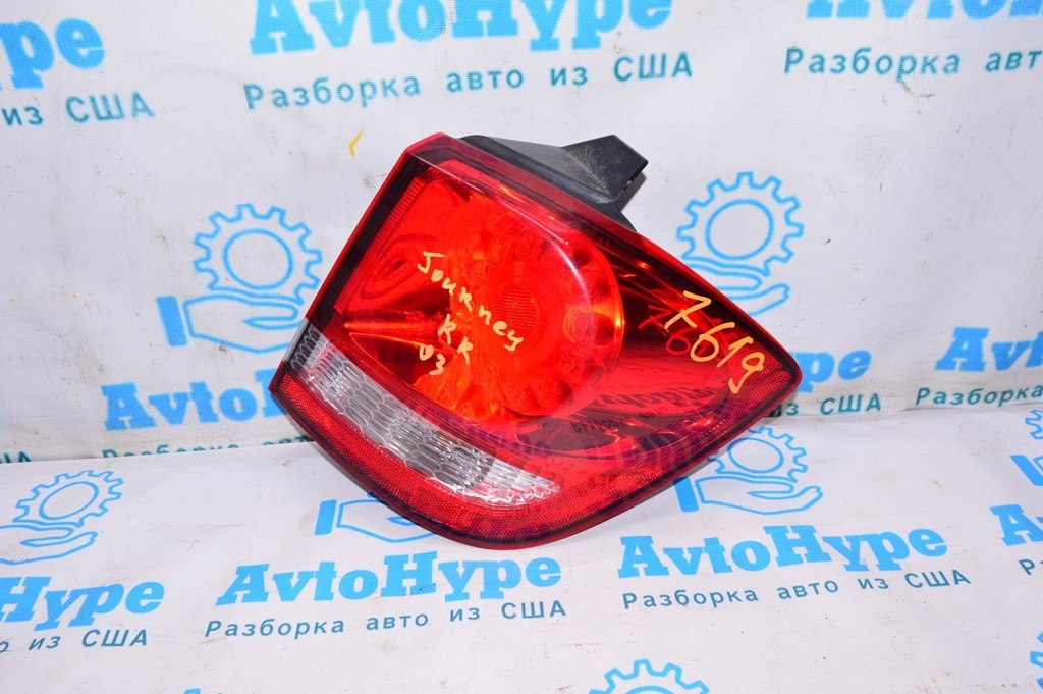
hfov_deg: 62.0
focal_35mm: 30
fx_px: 868
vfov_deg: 43.5
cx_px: 522
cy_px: 347
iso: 1600
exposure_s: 1/200
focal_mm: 20
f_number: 8
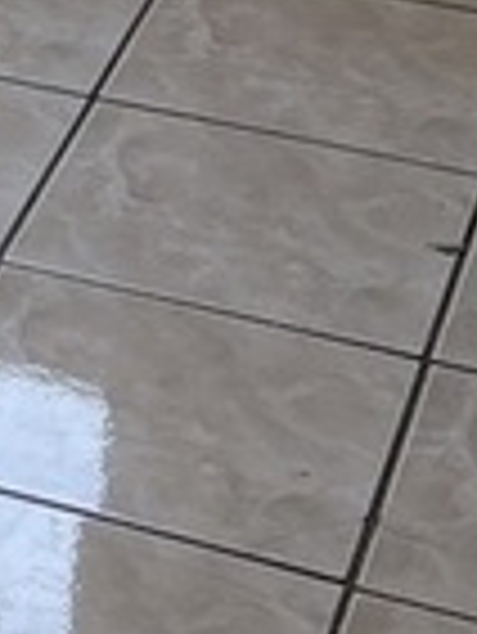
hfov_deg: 7.0
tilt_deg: -10.4
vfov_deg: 9.3
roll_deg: +2.2
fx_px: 3504
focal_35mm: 191
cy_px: -836
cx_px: -976
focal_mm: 5.1
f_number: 1.6
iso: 64
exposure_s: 1/121
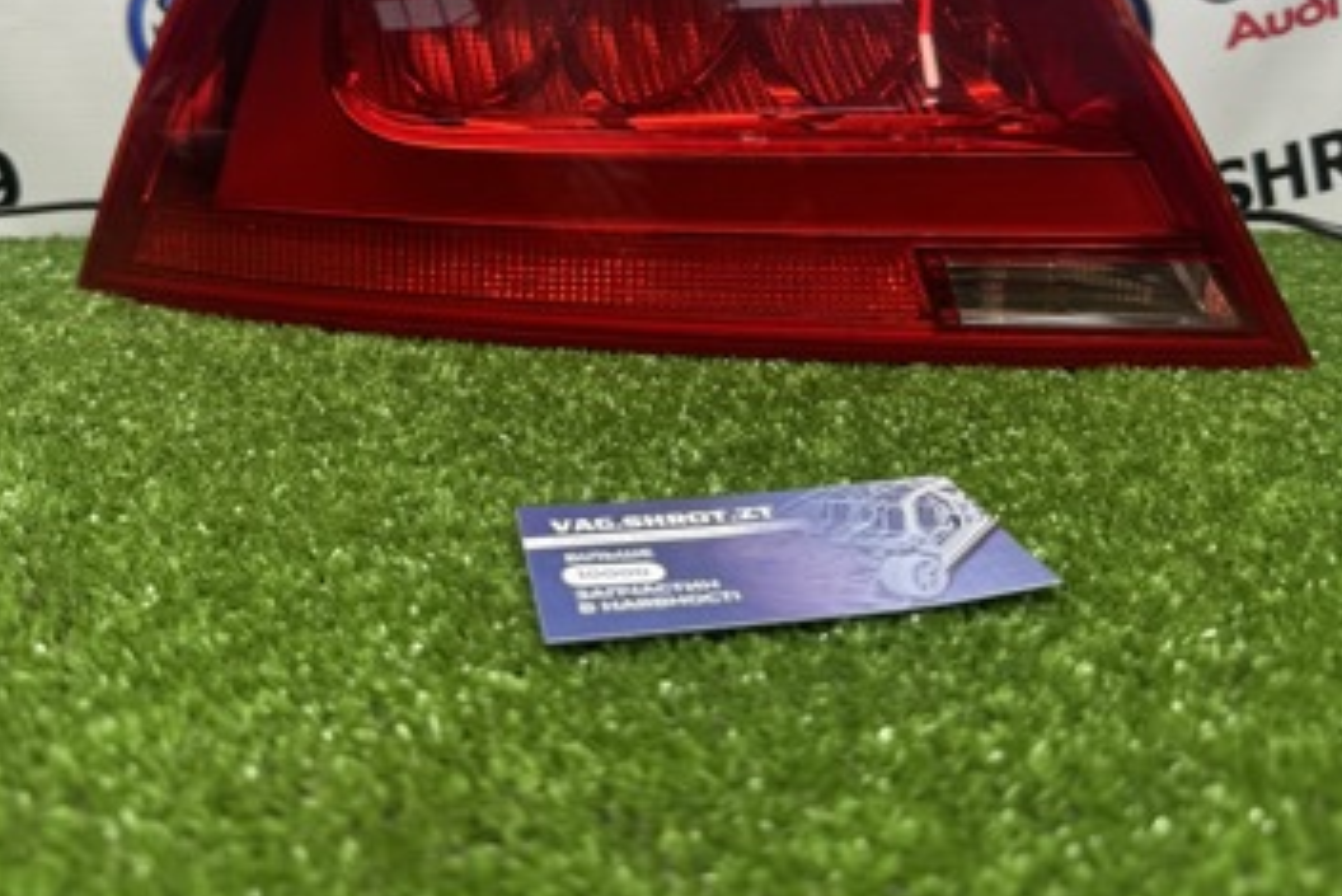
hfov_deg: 55.8
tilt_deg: -8.0
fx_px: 1268
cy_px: 164
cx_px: 667
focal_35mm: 34
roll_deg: -0.9
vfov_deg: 37.4
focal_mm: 6.76
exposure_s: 1/100
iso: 64
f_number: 1.78
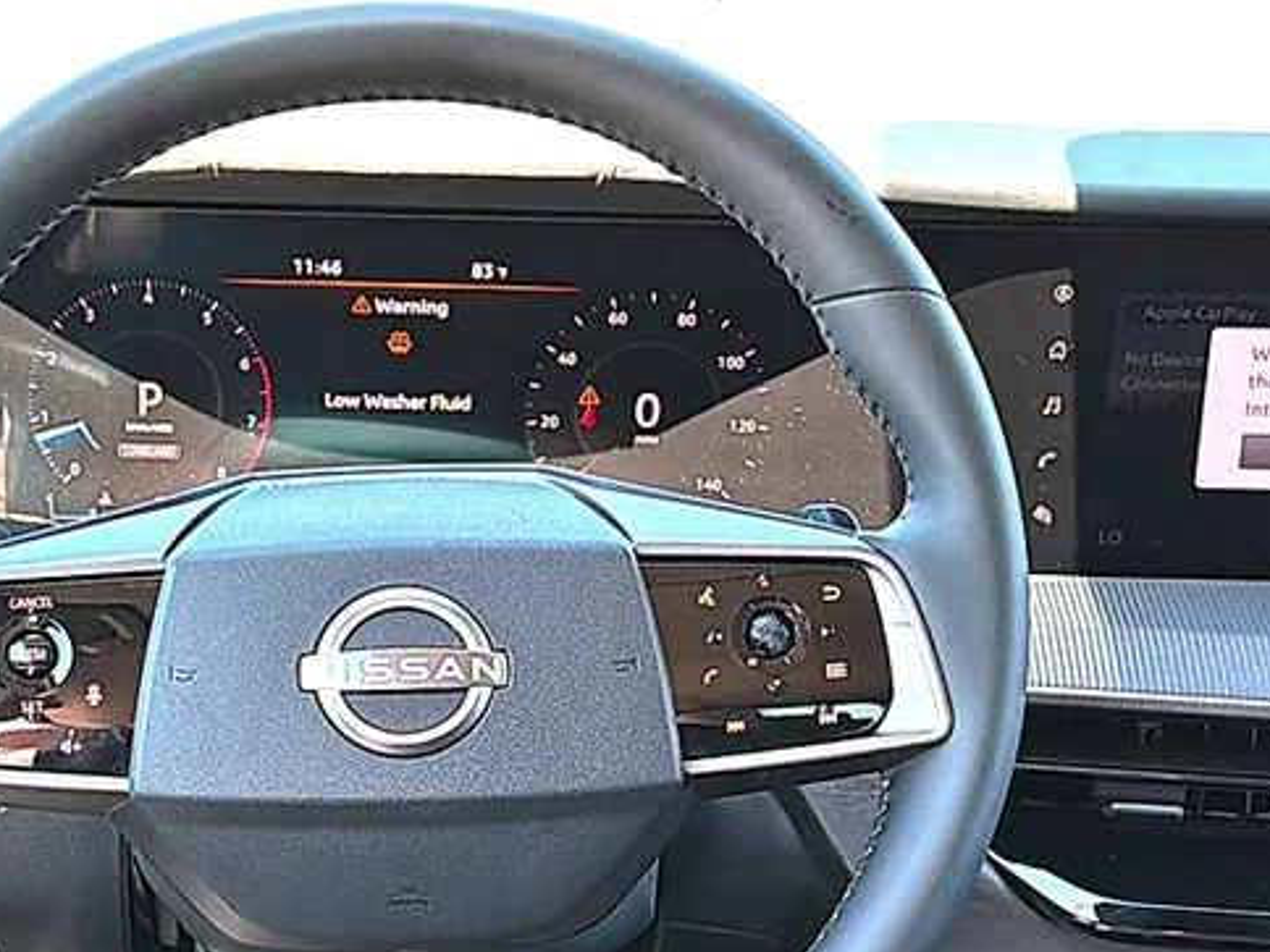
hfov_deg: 28.3
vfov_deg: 21.5
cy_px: 641
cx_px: 401
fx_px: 2495
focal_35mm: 68
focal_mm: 6.76
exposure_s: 1/121
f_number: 1.78
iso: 100
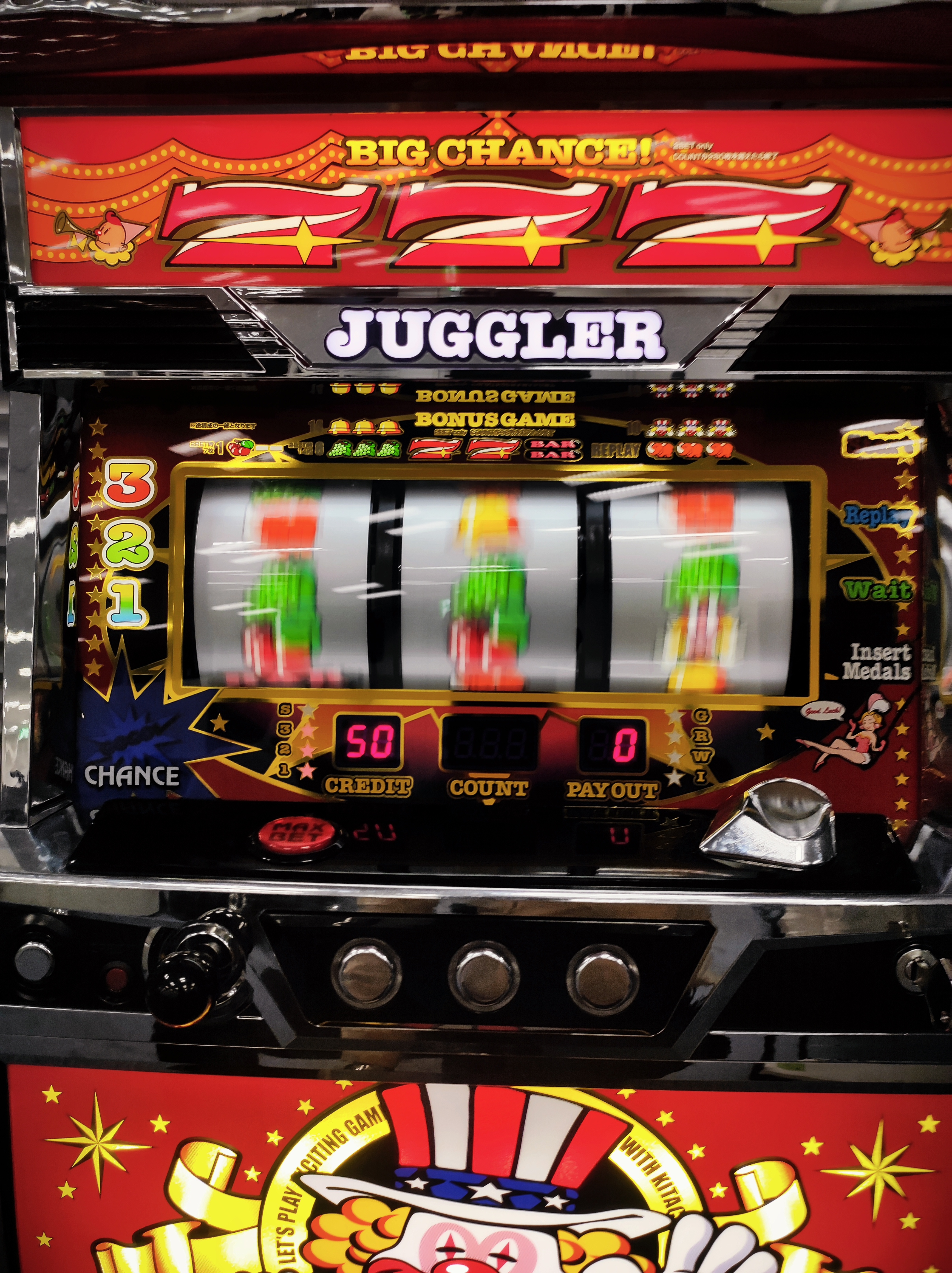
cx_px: 476
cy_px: 636
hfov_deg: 74.6
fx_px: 624
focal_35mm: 17
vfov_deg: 91.1
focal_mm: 4.74
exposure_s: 1/50
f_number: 1.79
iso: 58
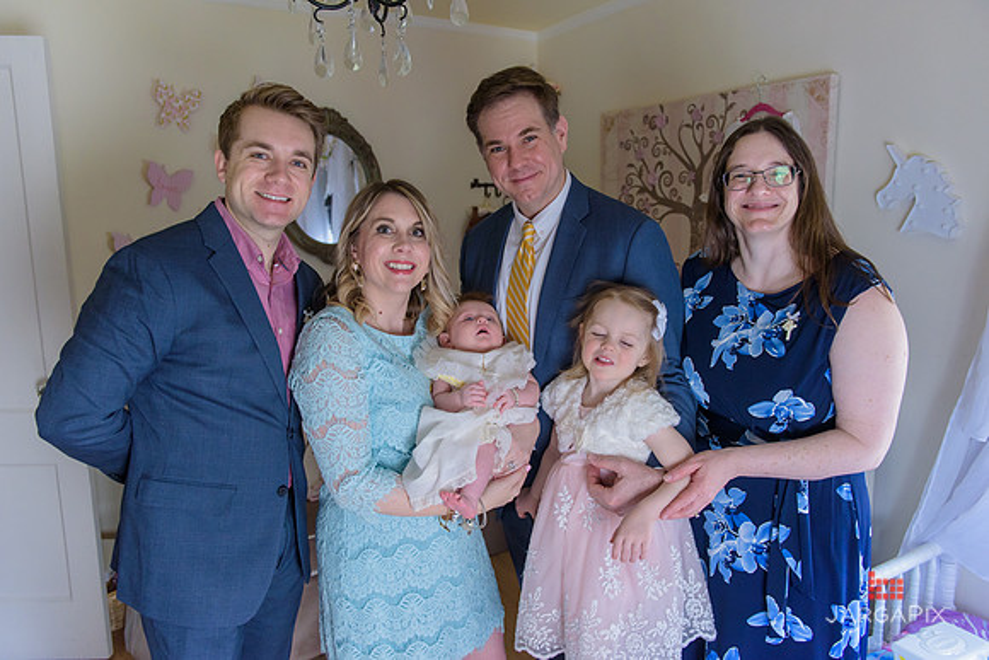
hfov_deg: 69.4
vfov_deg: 49.6
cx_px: 494
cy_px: 330
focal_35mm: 26
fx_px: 714
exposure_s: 1/125
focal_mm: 26
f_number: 3.2
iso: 1600
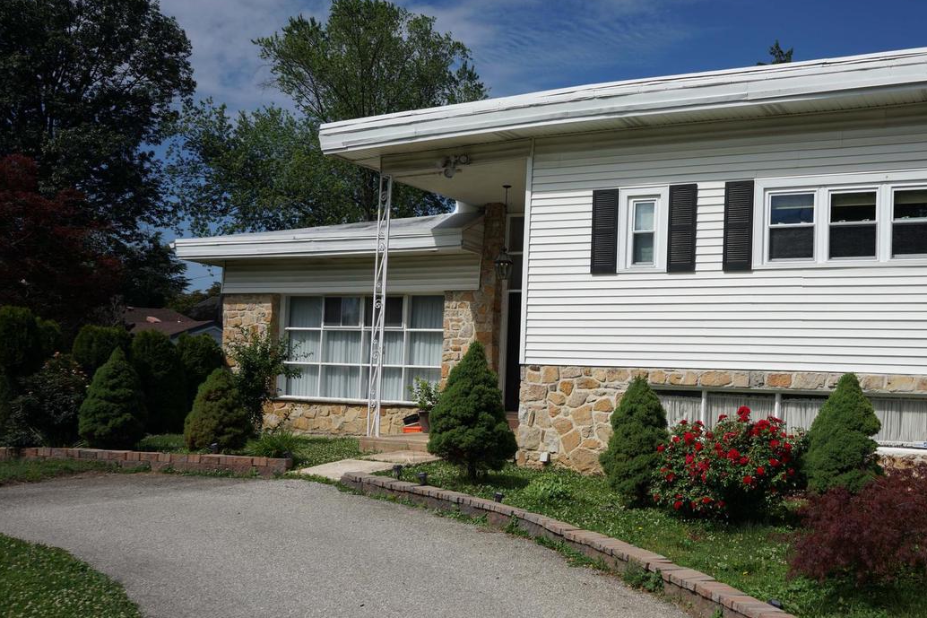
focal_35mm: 39
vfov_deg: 34.1
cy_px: 361
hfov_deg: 48.4
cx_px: 643
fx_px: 1004
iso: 160
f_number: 6.3
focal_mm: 28
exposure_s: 1/1600
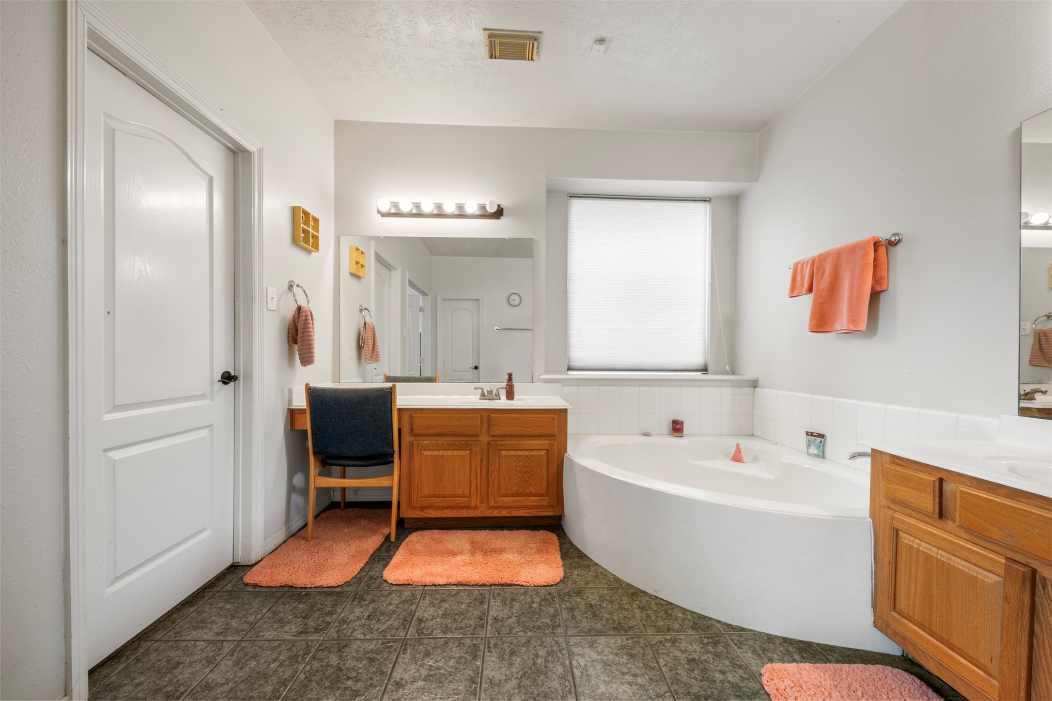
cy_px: 350
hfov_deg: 108.3
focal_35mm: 13
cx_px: 526
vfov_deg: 85.4
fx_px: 380
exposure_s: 4
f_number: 9
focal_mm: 13
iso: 250
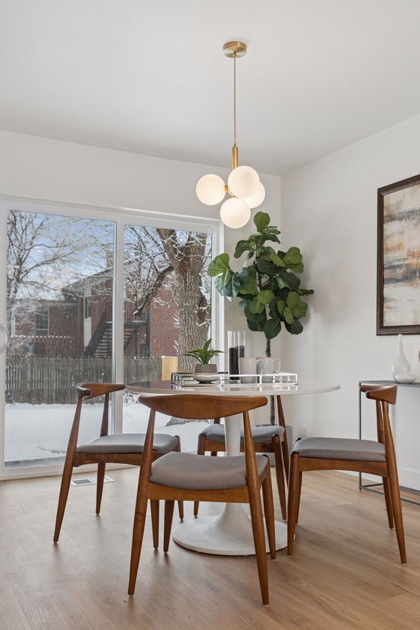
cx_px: 207
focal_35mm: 33
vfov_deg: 57.2
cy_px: 319
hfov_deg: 40.0
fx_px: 577
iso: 400
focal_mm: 32
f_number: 9
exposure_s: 1/50
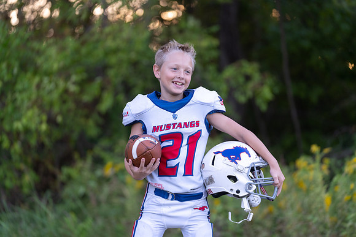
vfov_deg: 10.4
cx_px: 178
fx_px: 1306
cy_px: 118
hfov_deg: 15.5
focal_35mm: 132
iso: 400
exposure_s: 1/320
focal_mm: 132
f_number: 2.8
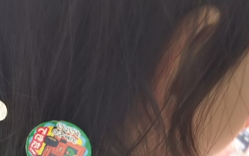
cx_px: 66
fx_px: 468
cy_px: 97
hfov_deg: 29.4
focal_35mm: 69
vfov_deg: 18.8
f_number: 2.2
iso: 80
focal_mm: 4
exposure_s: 1/30
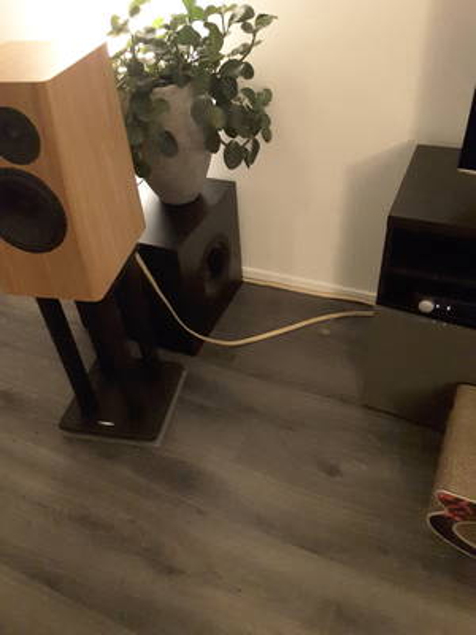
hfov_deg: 45.4
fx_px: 568
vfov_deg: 58.4
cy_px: 318
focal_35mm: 31
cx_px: 238
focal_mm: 2.9
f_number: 1.9
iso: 1000
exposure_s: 1/17
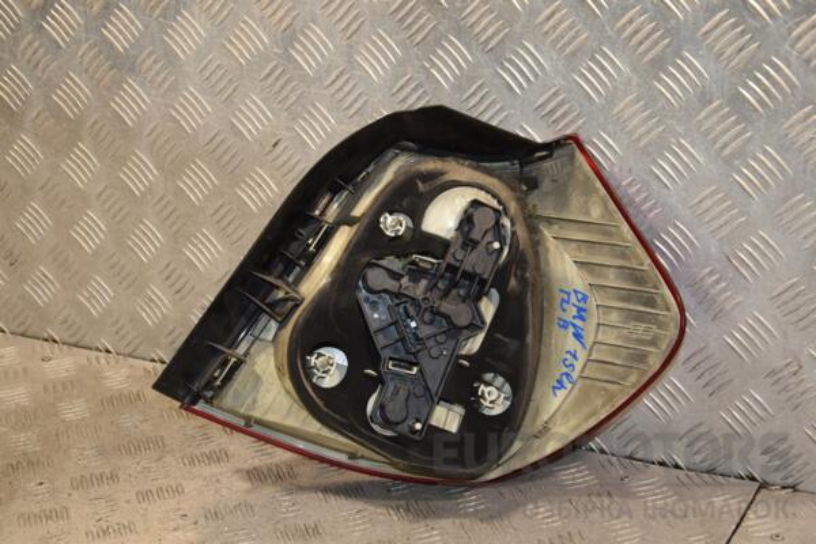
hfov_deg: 28.1
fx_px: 1632
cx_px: 408
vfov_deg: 18.9
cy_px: 272
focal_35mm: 72
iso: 800
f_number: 4.8
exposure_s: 1/160
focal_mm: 48
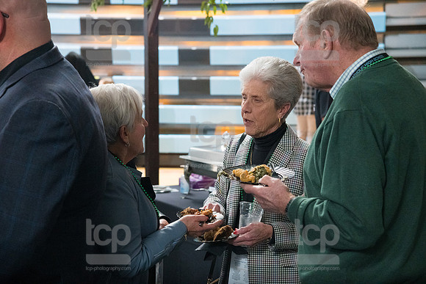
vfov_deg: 16.1
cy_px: 142
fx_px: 1006
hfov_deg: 23.9
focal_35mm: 85
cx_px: 213
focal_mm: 85
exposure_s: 1/250
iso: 4000
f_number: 5.6
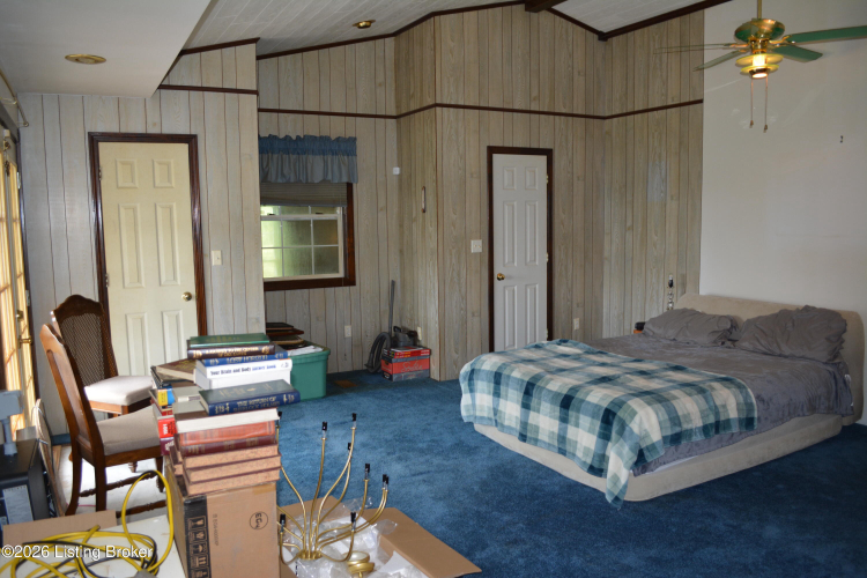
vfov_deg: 47.9
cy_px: 289
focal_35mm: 27
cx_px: 434
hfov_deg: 67.4
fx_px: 650
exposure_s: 1/60
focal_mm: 18
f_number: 3.5
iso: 500
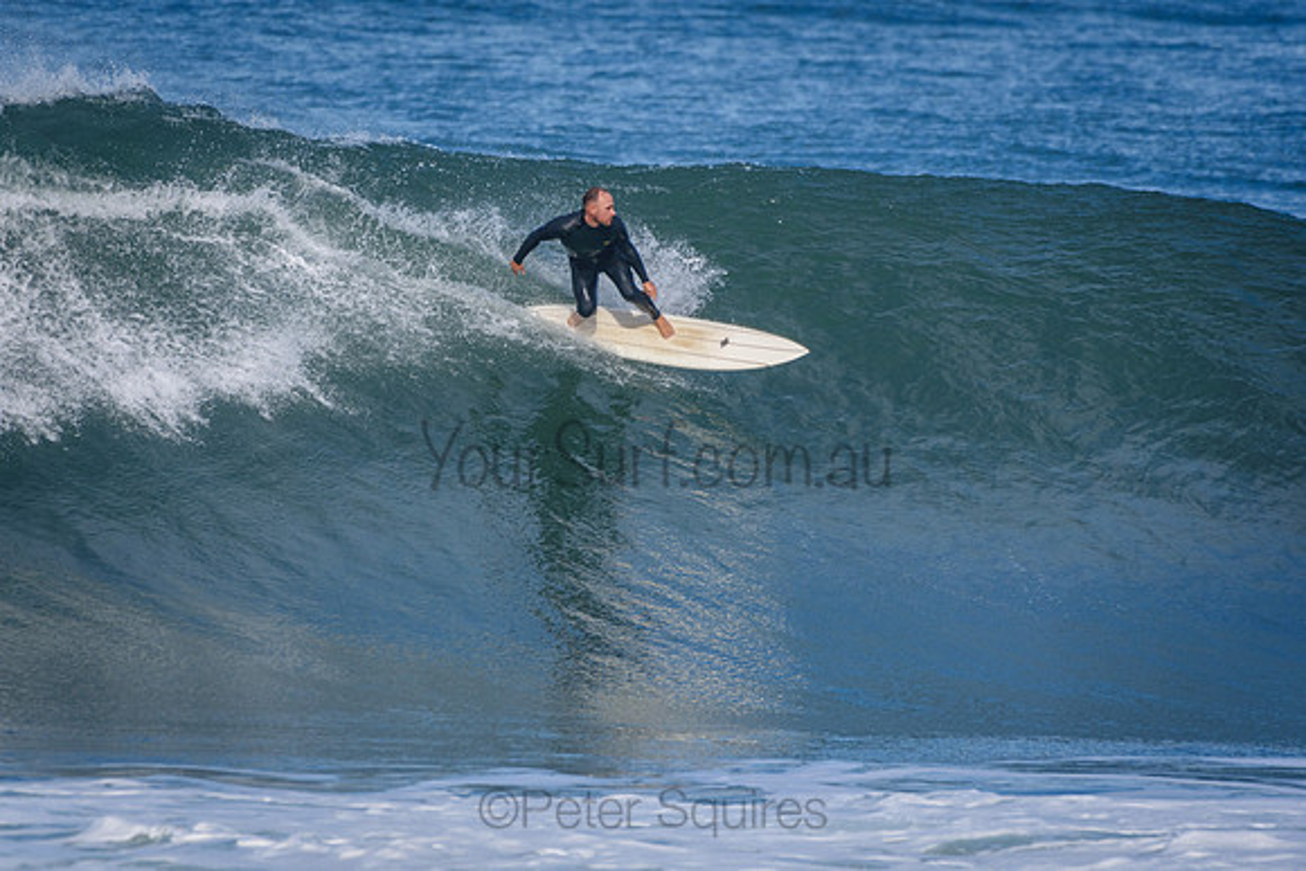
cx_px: 653
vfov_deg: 1.8
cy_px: 436
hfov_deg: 2.7
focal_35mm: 750
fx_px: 27213
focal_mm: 500
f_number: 5.6
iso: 400
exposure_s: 1/2000
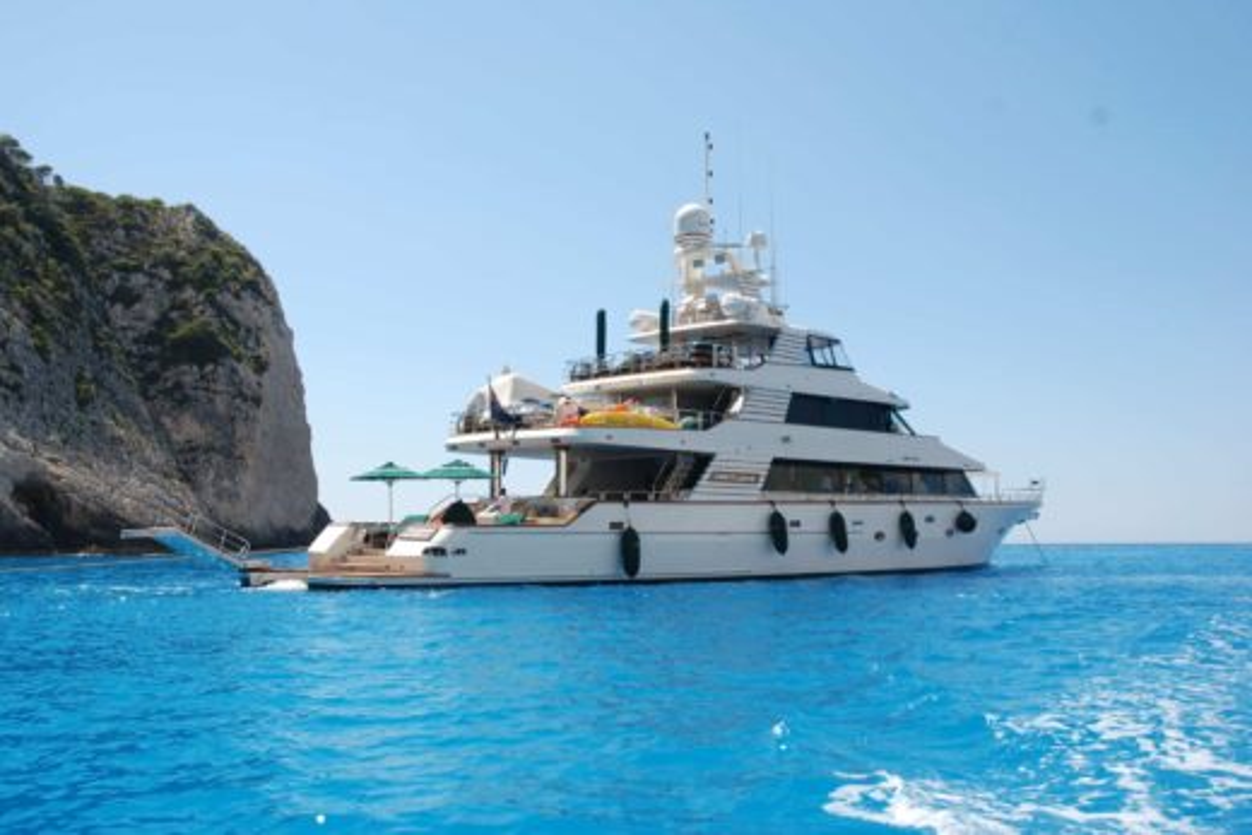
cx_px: 626
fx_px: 1252
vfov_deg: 36.9
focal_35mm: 36
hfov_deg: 53.1
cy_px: 418
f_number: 8
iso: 100
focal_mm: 24
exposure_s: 1/250
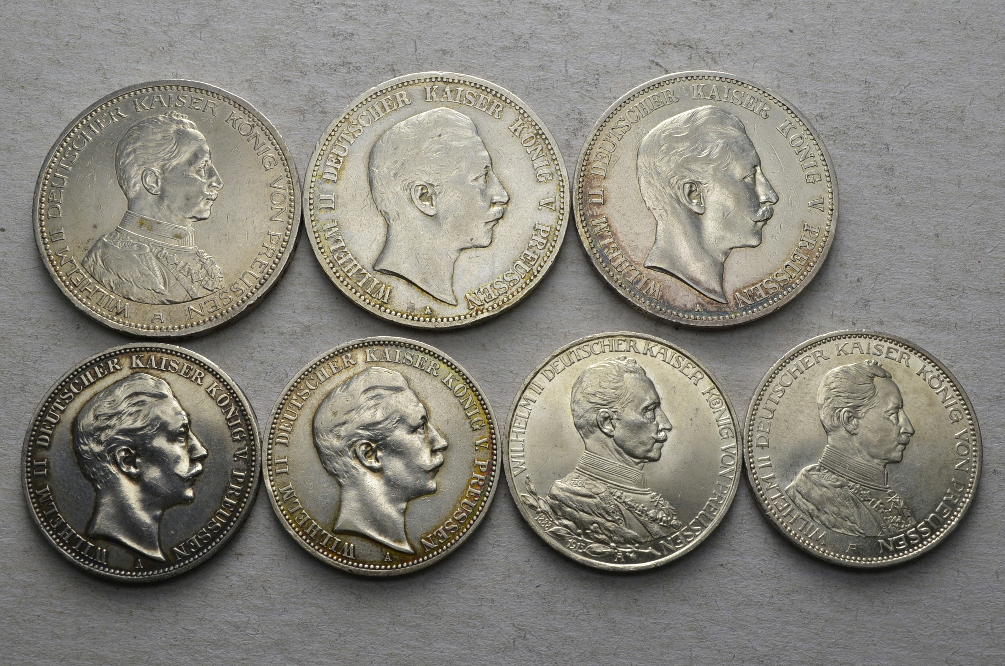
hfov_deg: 41.2
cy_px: 333
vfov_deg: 28.0
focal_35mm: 48
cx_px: 502
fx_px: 1337
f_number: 14
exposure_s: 1/250
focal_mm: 32
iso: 400
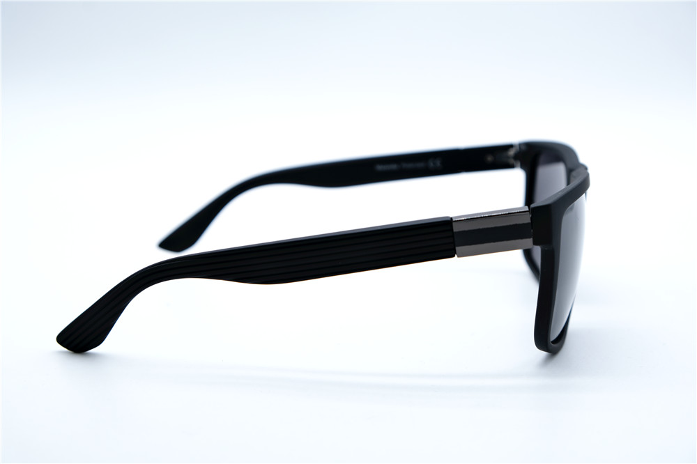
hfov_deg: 33.9
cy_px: 232
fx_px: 1142
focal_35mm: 59
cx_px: 348
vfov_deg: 23.0
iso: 160
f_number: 5.6
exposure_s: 1/125
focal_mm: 39
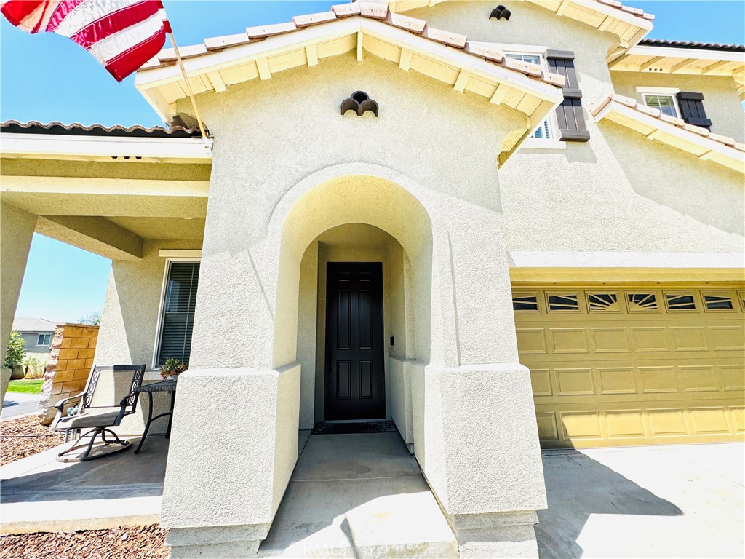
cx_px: 372
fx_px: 301
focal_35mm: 14
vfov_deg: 85.7
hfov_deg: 102.1
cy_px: 280
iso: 40
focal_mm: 2.22
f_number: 2.2
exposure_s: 1/476
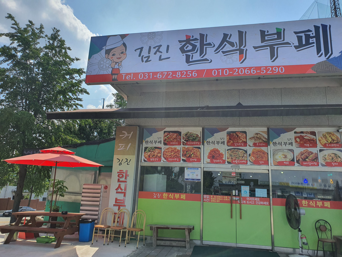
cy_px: 128
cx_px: 171
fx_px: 257
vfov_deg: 53.1
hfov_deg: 67.3
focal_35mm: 26
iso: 50
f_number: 2.4
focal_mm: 4.3
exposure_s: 1/1928
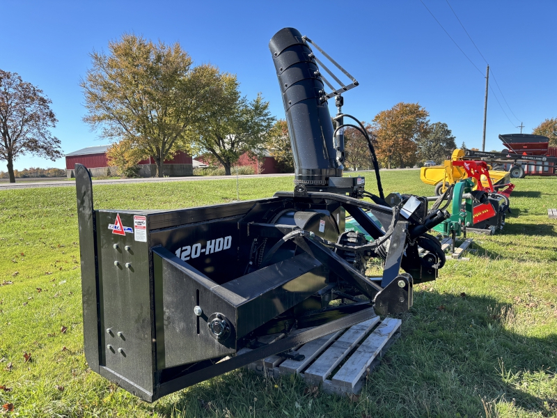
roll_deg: +1.3
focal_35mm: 26
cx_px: 278
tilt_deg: -5.1
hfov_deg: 67.3
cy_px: 209
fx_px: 418
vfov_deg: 53.1
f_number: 1.6
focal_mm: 5.96
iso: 50
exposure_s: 1/641
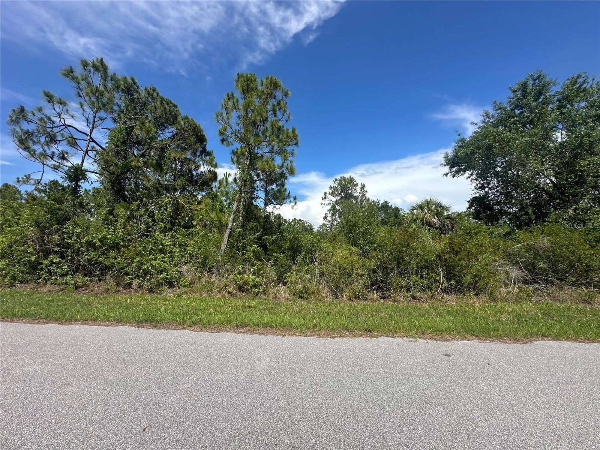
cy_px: 225
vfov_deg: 85.7
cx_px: 300
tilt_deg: +6.3
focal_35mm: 14
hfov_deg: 102.1
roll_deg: -0.6
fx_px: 243
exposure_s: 1/1855
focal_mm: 2.22
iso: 50
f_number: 2.2
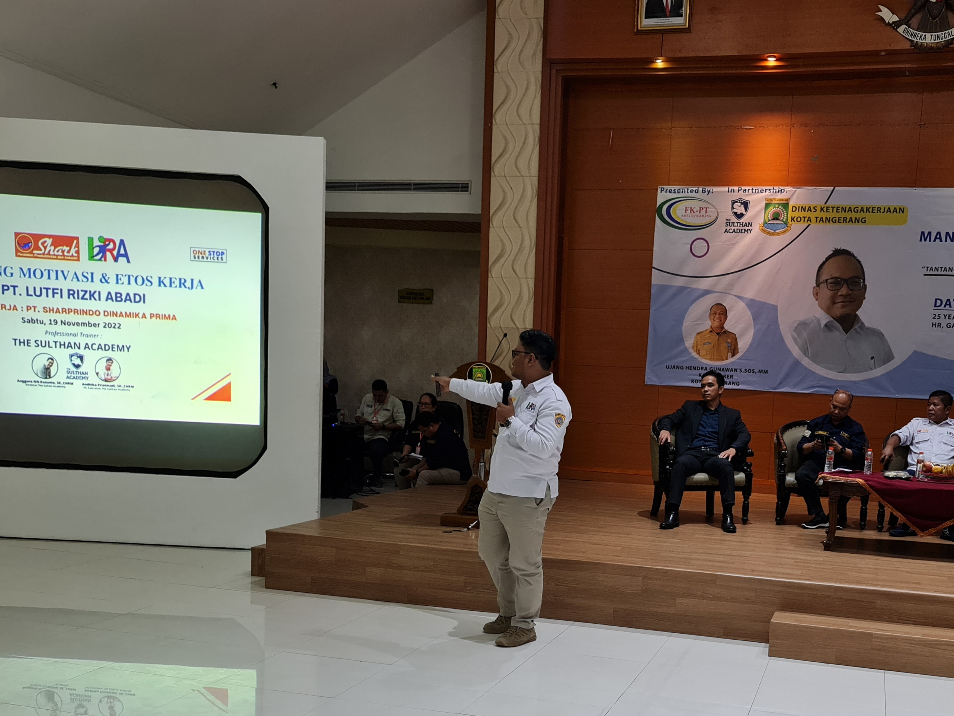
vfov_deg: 36.1
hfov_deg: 47.5
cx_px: 588
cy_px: 521
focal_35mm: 39
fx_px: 1075
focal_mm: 7
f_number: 1.8
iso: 200
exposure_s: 1/100
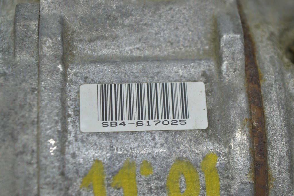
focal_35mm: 82
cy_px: 98
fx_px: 673
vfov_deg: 16.5
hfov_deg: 24.6
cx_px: 147
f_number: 5.6
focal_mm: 55
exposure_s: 1/60
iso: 400
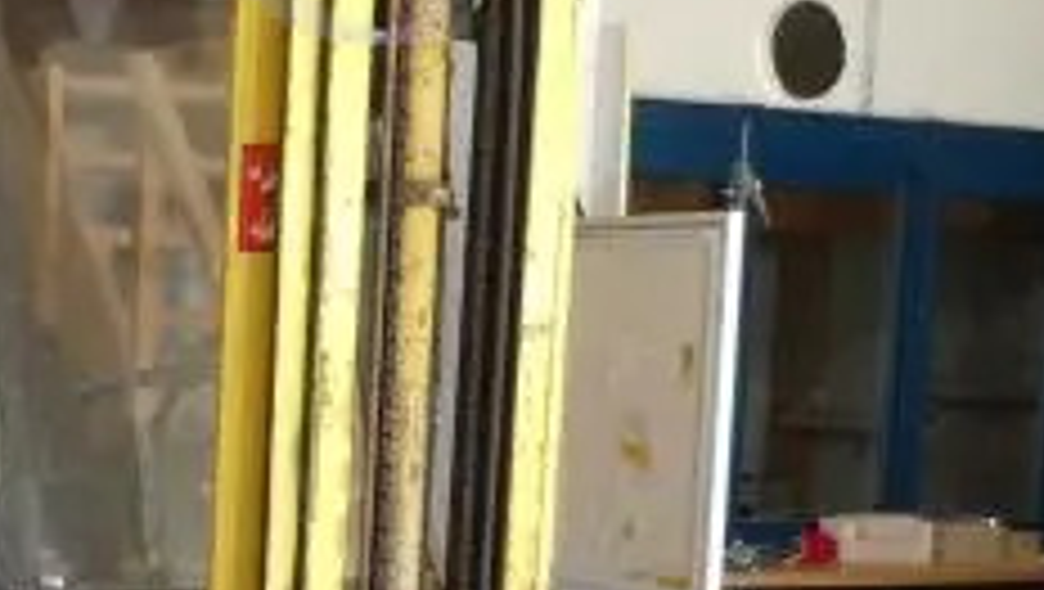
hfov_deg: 23.3
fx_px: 2494
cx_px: 225
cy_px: 847
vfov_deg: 12.9
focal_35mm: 90
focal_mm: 4.3
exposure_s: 1/60
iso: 320
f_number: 3.3
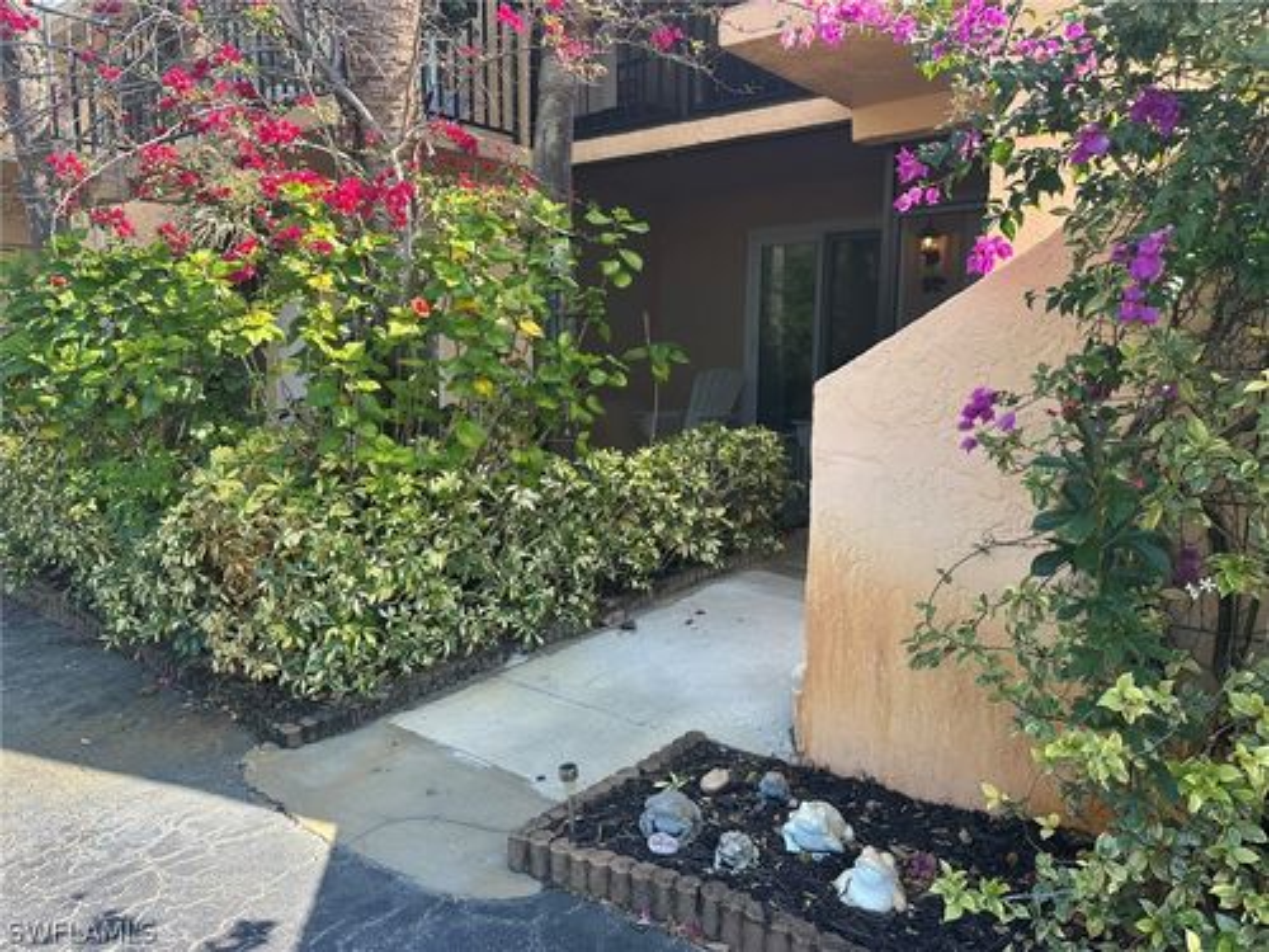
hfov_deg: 71.6
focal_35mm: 24
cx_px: 634
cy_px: 476
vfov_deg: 56.8
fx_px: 880
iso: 80
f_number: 1.78
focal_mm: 6.86
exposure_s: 1/549
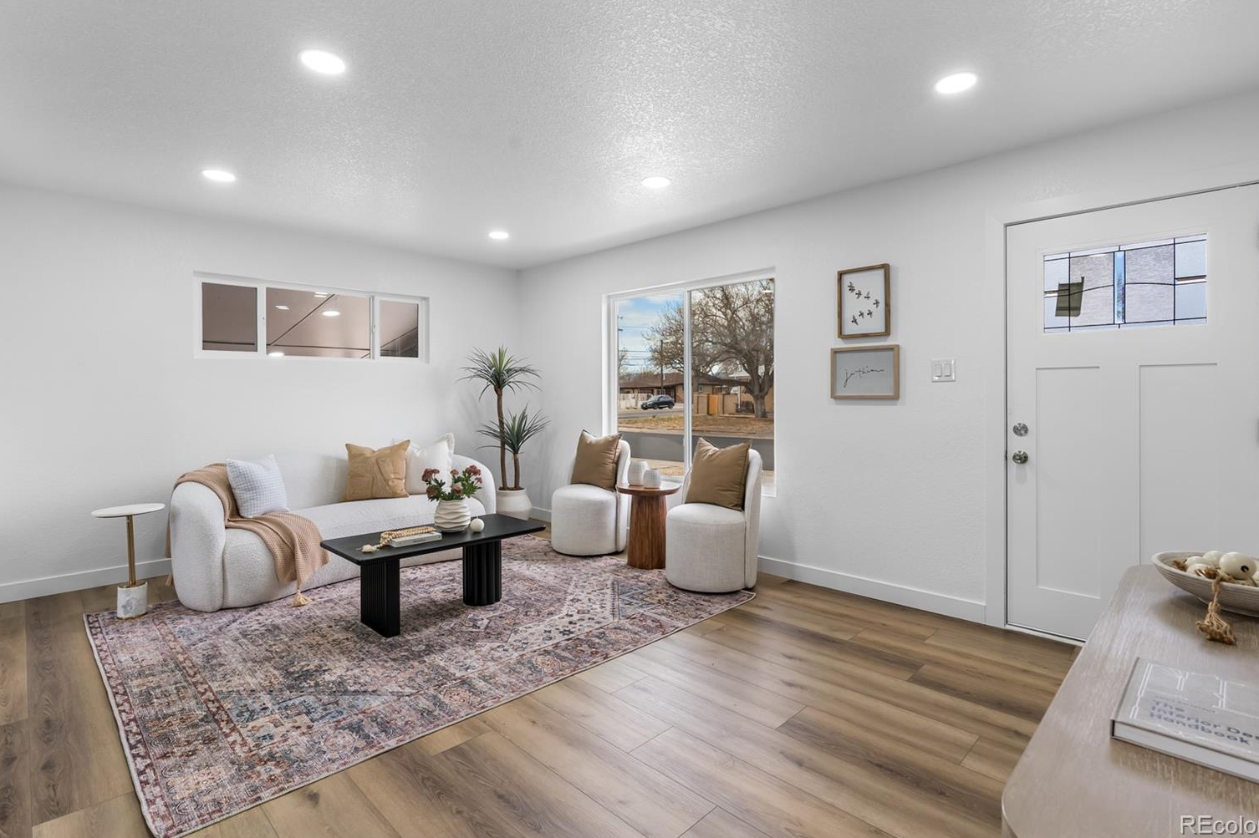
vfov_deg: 70.4
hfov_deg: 93.3
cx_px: 646
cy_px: 397
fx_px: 594
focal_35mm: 17
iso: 200
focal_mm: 16
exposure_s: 1/5
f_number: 8
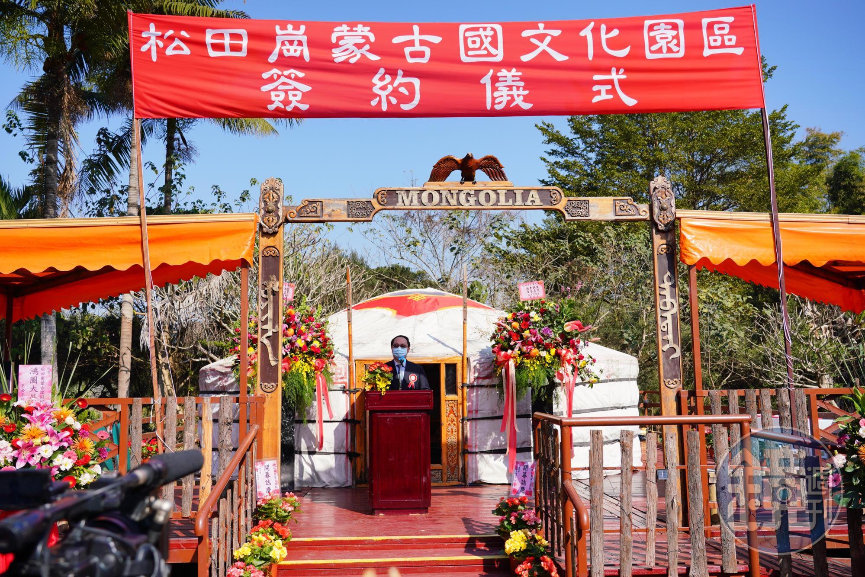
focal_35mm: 33
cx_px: 432
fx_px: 793
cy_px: 288
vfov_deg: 40.0
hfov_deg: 57.2
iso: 400
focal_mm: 33
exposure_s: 1/2500
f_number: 5
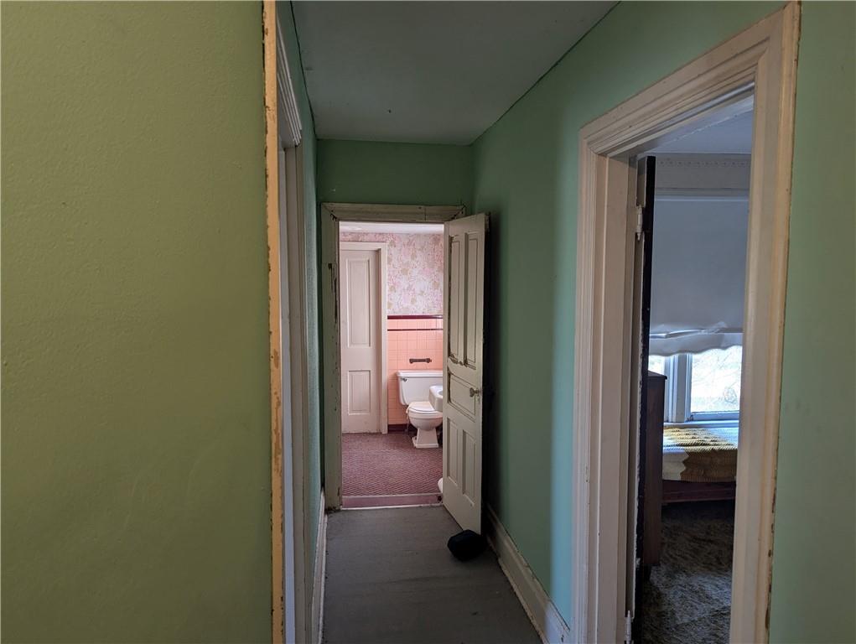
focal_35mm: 24
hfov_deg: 71.5
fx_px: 594
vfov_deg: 56.9
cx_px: 428
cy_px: 322
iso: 214
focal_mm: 6.81
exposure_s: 1/60
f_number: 1.85
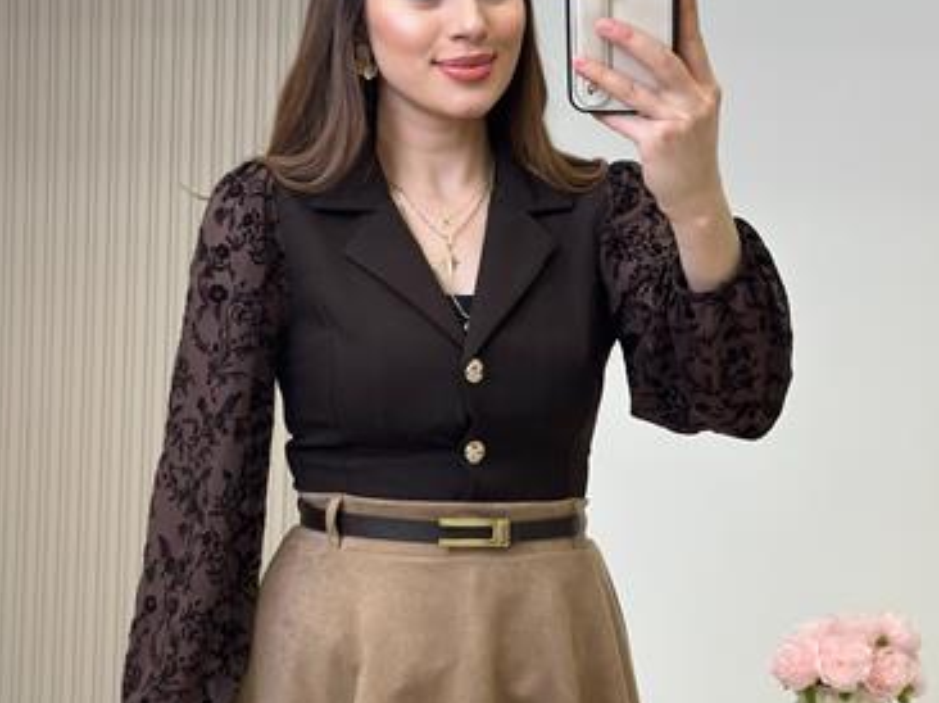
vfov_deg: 20.9
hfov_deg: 27.8
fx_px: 1898
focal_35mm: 70
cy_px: 455
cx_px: 490
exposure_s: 1/193
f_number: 1.78
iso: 80
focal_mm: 6.86
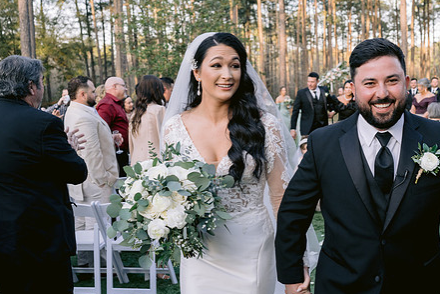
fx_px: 562
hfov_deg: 42.6
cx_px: 260
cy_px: 156
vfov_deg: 29.2
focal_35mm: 46
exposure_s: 1/200
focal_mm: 35
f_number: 5
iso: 400
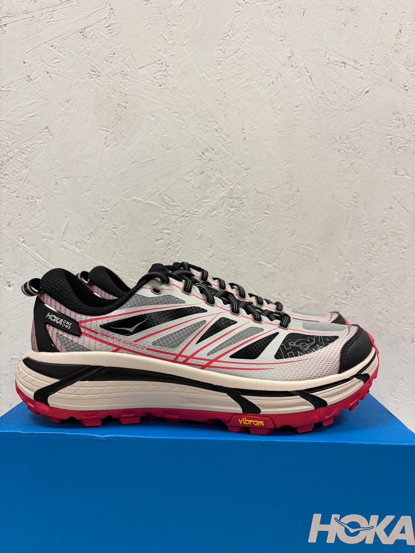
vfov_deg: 67.3
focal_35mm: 26
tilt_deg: -2.1
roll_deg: -1.3
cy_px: 276
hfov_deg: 53.1
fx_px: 416
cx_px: 208
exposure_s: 1/100
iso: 125
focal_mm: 5.96
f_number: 1.6
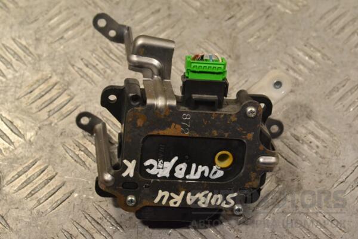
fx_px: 820
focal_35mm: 82
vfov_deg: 16.6
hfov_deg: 24.6
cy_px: 120
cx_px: 179
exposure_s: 1/400
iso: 3200
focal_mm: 55
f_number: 10
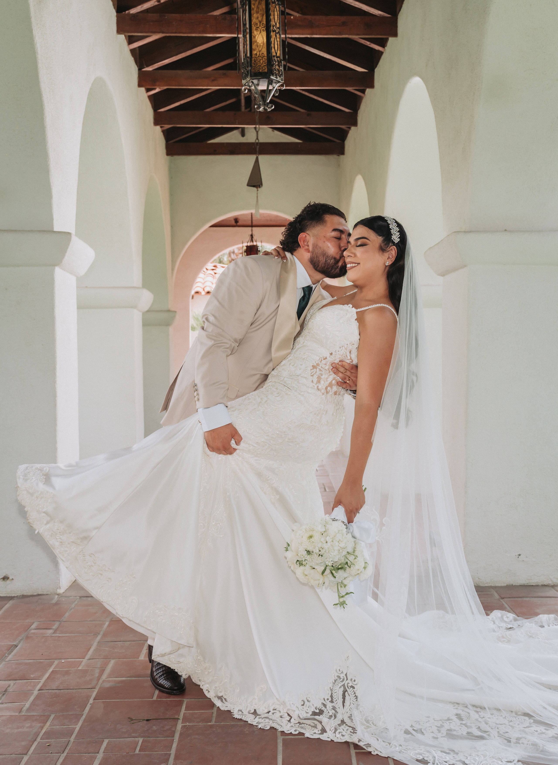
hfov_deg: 32.2
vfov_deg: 43.2
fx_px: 966
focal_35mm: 44
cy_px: 383
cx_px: 302
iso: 200
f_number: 5
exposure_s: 1/250
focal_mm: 30
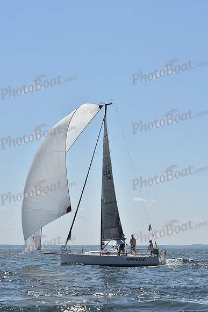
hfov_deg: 19.5
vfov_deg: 28.8
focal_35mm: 70
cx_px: 104
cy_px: 156
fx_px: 606
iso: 320
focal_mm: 70
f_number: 11
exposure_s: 1/1250
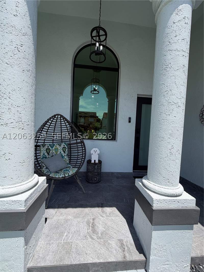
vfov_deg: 102.1
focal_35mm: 14
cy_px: 136
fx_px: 110
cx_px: 102
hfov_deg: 85.7
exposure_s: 1/770
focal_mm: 2.22
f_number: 2.2
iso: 25
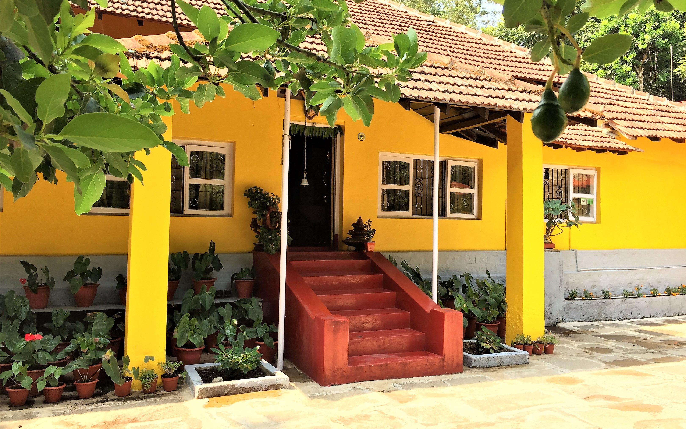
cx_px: 346
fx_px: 580
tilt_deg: +2.2
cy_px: 198
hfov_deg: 61.2
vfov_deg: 40.6
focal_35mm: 31
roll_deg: -1.3
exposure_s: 1/218
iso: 32
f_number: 2.2
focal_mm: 4.15
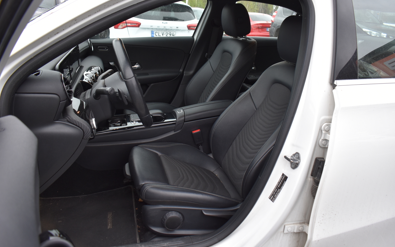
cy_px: 118
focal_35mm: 28
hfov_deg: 66.5
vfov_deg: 44.5
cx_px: 200
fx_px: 301
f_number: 5.6
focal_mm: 18
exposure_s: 1/125
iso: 400
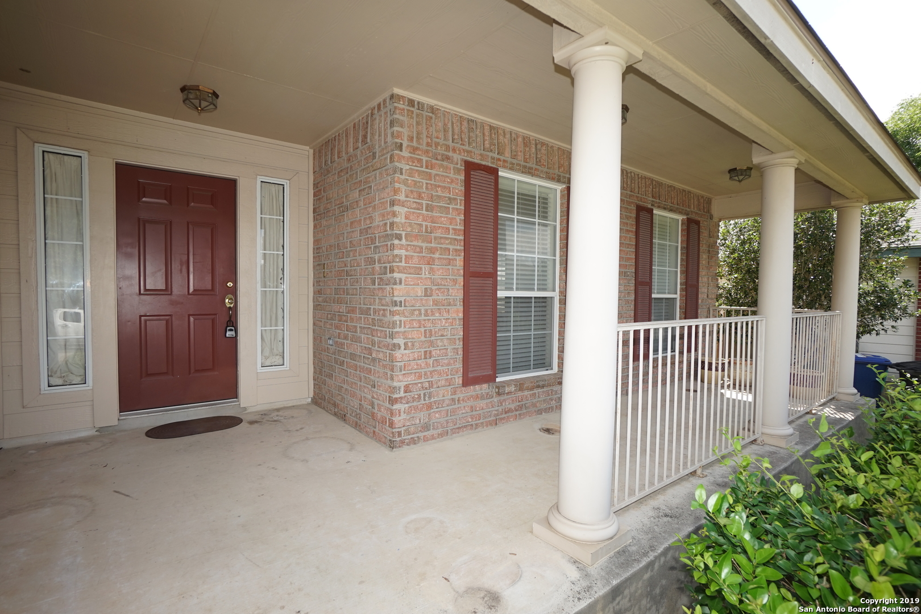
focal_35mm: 16
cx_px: 460
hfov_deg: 96.7
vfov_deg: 73.7
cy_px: 307
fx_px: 409
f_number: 5.6
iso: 100
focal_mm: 11
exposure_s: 1/160
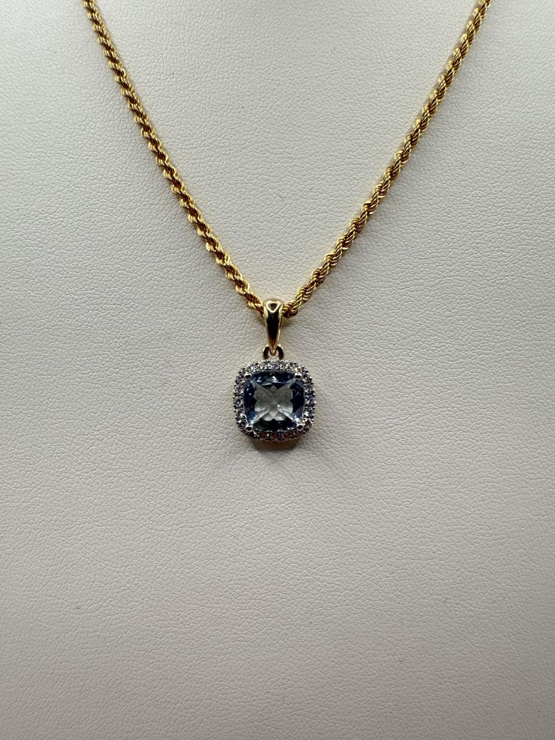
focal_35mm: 25
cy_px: 385
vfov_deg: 69.4
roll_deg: -1.0
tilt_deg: -15.2
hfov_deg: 54.9
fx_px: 534
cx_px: 272
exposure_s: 1/129
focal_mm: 2.22
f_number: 2.2
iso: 40
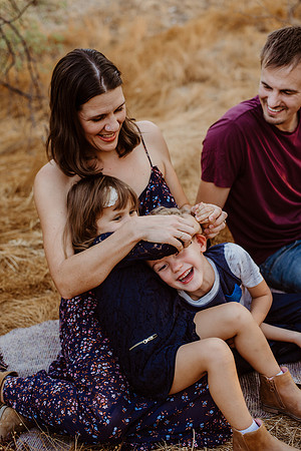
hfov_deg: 27.0
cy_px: 226
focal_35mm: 50
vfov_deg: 39.6
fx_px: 627
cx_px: 150
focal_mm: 50
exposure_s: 1/200
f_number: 2.8
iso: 200
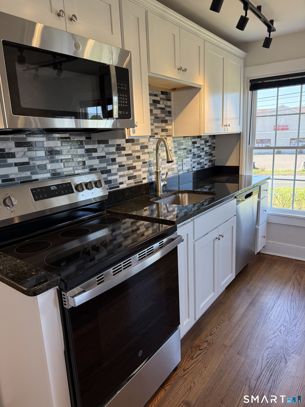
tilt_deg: -12.3
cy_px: 204
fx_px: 282
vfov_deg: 71.6
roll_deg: +1.3
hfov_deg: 56.8
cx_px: 152
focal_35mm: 24
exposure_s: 1/232
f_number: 1.78
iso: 125
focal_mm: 6.76
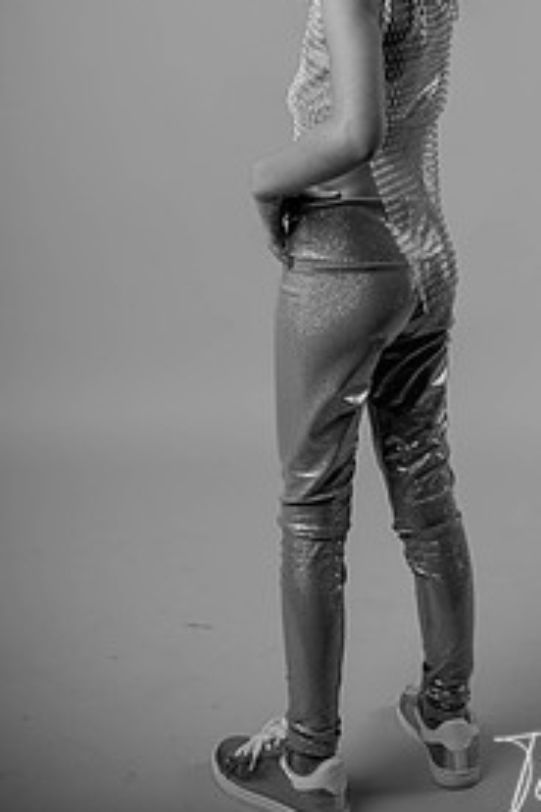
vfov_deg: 28.5
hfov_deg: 19.4
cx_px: 370
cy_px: 218
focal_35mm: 70
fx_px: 1578
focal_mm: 43
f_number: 5
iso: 160
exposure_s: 1/125
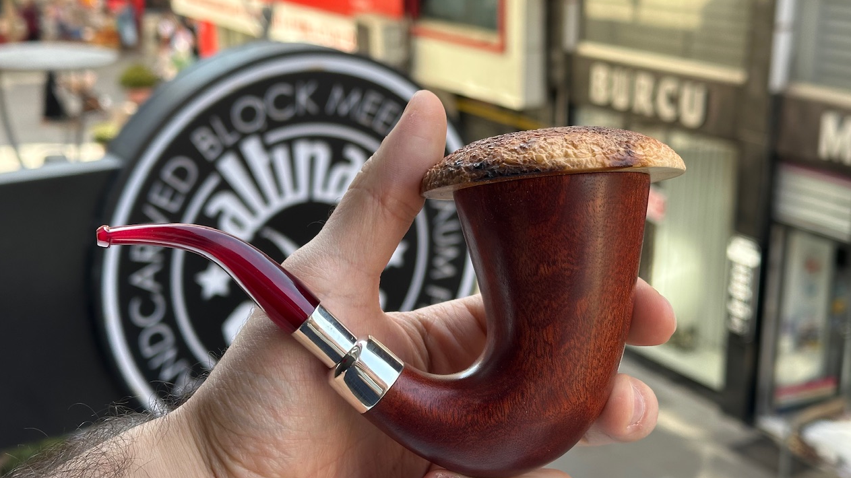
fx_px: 1196
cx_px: 427
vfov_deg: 22.6
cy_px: 253
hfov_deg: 39.2
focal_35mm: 53
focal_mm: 6.86
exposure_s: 1/322
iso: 64
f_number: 1.78
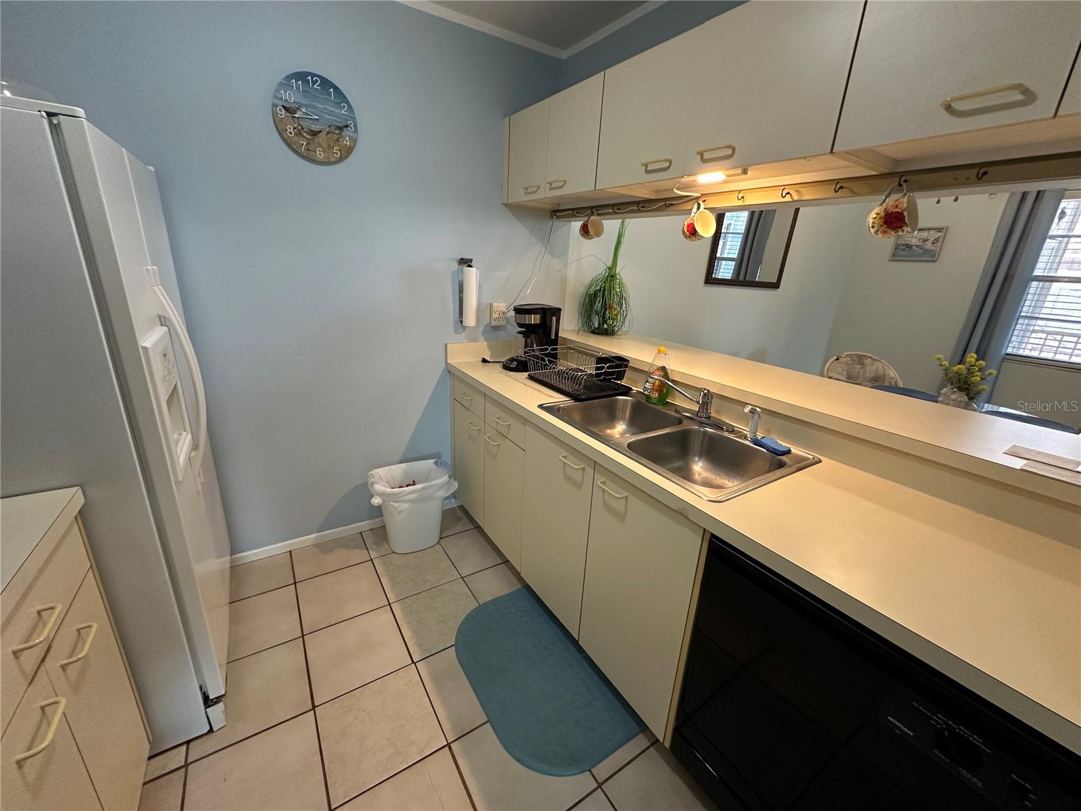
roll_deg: -2.4
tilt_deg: -17.6
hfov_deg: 102.1
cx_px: 540
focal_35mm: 14
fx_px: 437
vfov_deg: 85.7
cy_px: 406
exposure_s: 1/60
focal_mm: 2.22
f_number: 2.2
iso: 200
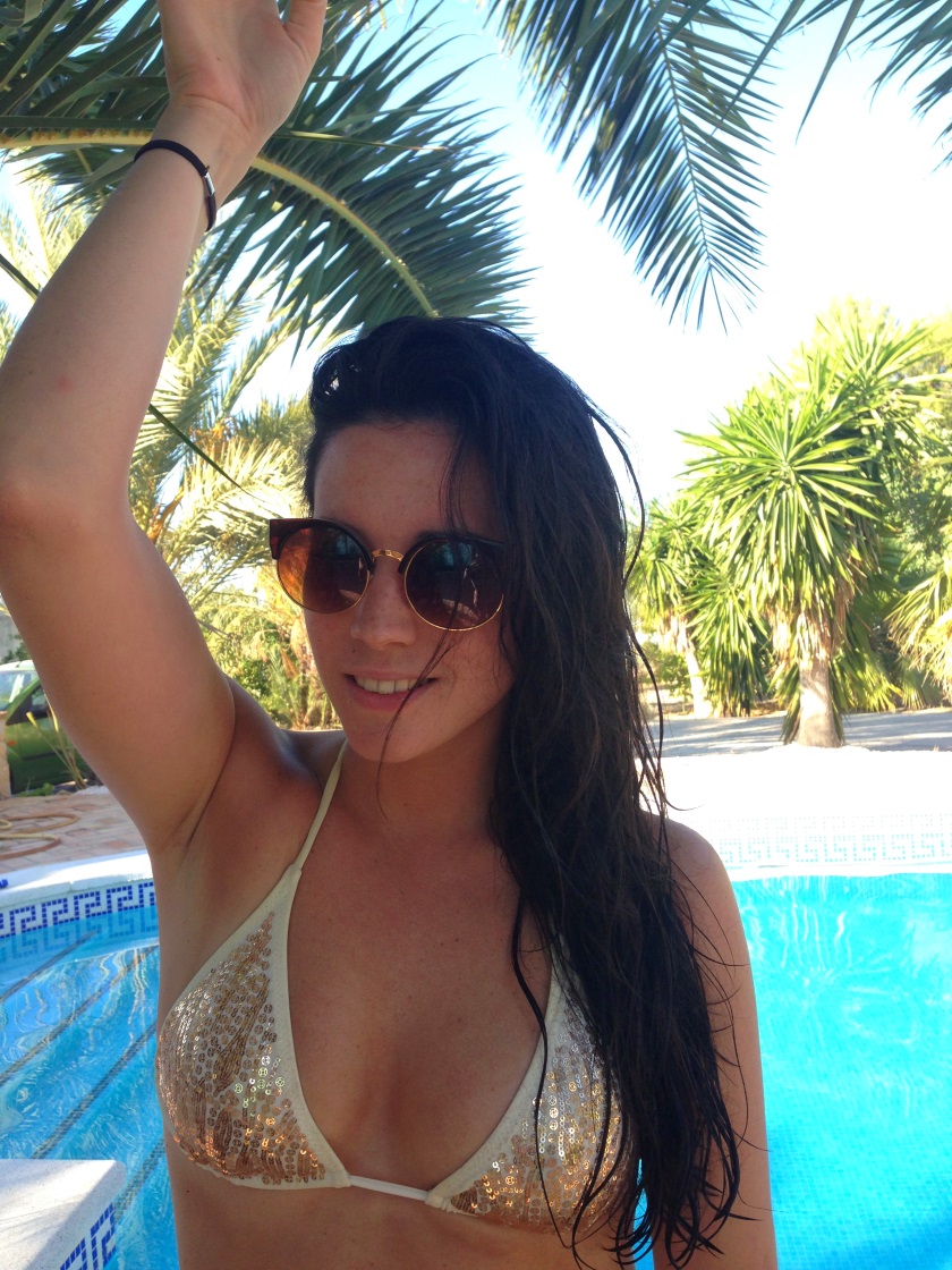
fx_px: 1210
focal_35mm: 33
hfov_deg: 42.9
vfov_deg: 55.4
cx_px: 476
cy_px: 635
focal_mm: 4.12
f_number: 2.4
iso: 50
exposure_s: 1/223
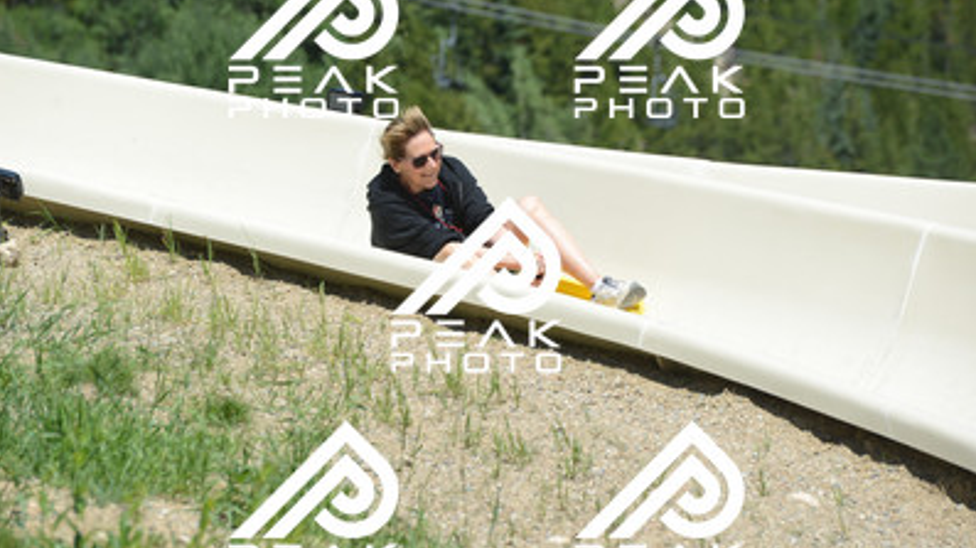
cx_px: 487
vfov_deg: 5.9
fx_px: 5329
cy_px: 269
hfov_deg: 10.5
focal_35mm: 206
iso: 400
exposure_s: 1/1250
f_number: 6.3
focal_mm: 195
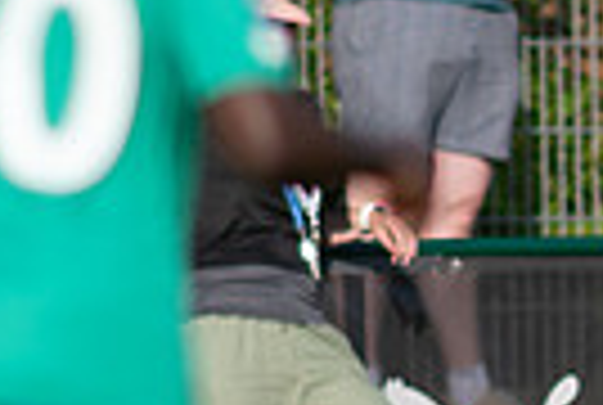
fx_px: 43462
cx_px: -522
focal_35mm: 2589
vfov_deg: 0.5
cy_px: 367
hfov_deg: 0.8
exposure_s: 1/1600
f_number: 3.2
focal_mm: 300
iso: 100
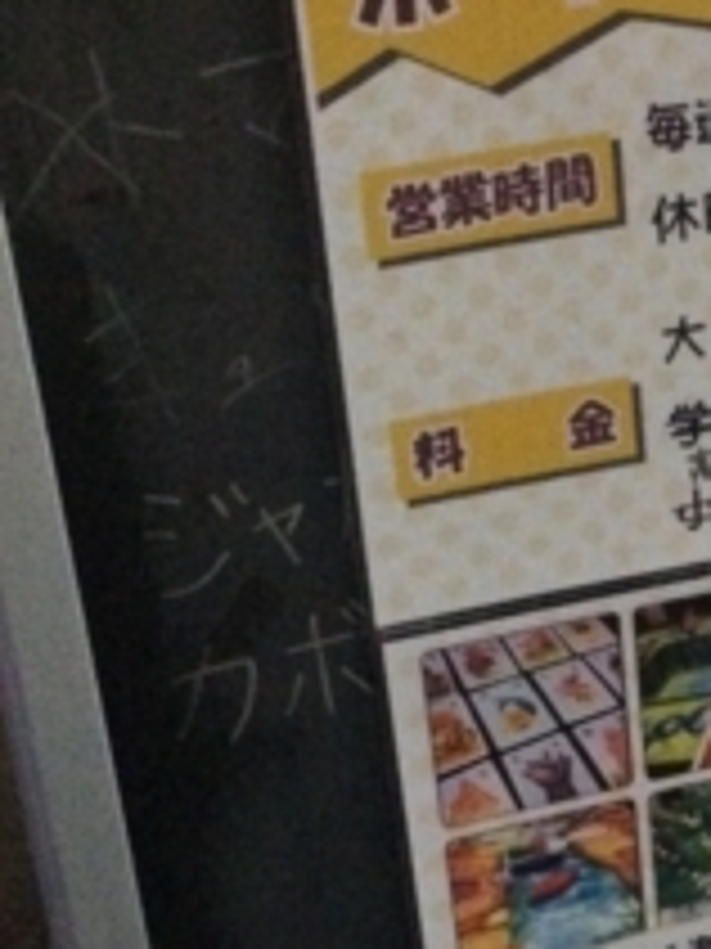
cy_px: 693
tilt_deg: -34.3
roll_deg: +1.6
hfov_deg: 16.3
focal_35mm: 88
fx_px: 2412
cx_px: 792
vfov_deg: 22.1
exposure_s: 1/15
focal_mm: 4.15
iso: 800
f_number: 2.2
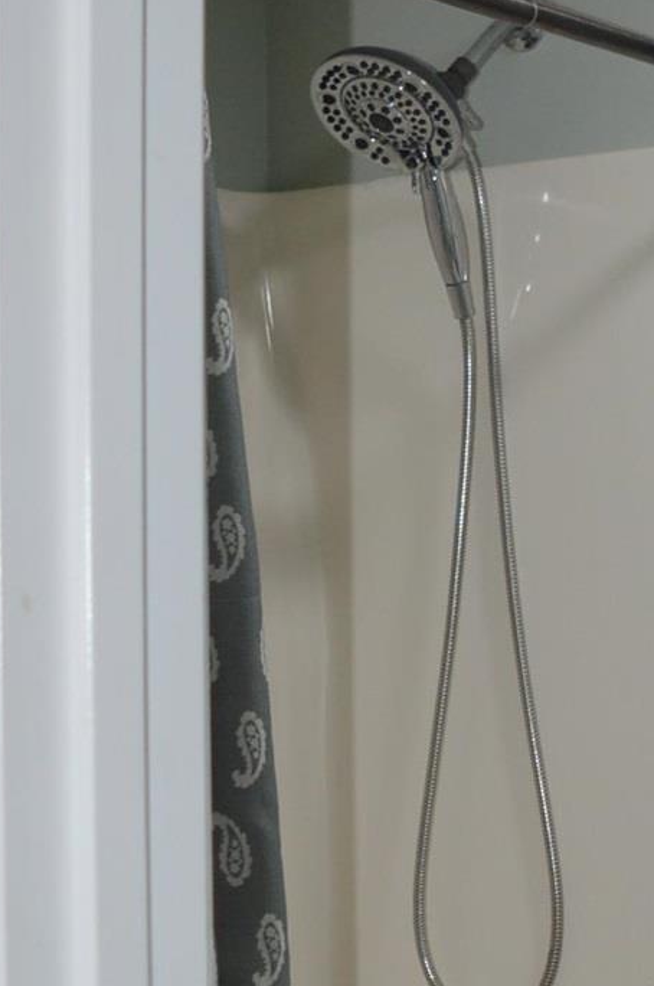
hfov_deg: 14.3
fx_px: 2487
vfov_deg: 22.4
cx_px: 882
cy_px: 594
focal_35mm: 91
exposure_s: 1/125
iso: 360
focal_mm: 18
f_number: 4
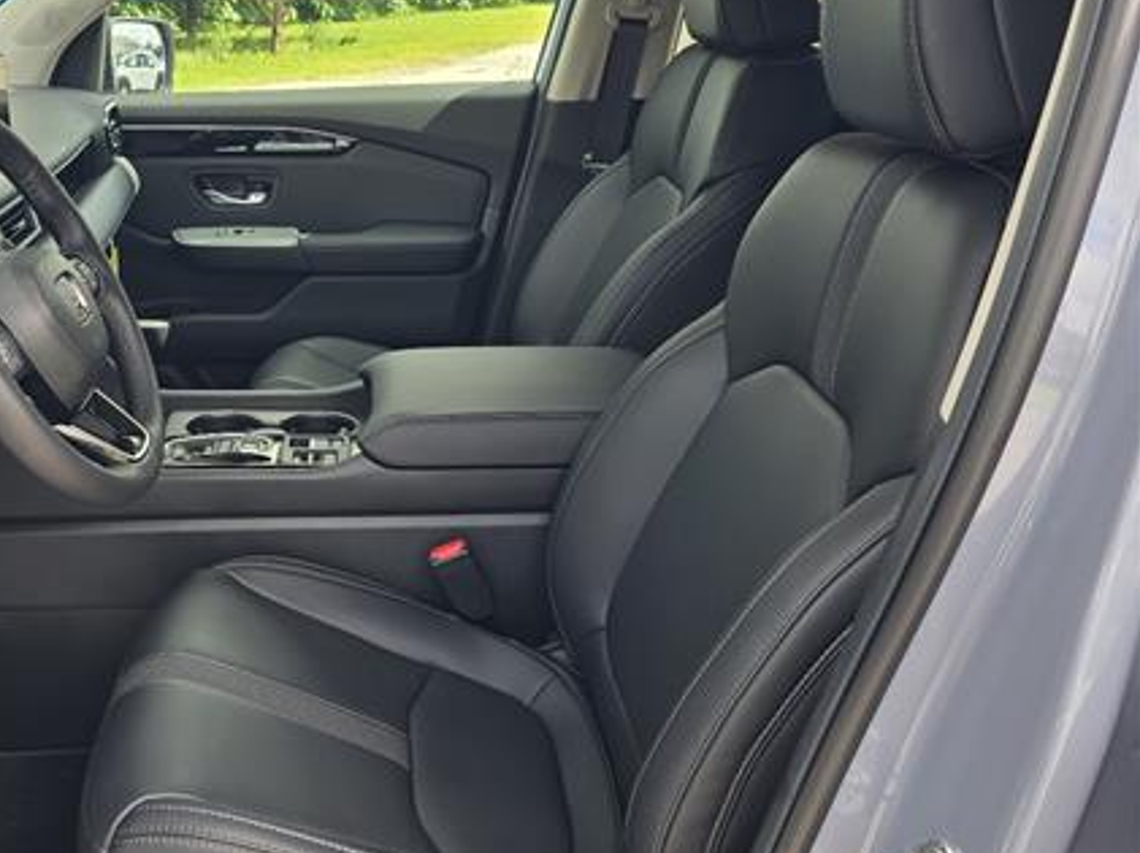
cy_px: 458
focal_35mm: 35
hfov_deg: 50.4
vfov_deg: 40.6
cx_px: 276
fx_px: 1152
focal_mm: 6.3
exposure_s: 1/182
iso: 20
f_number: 1.7
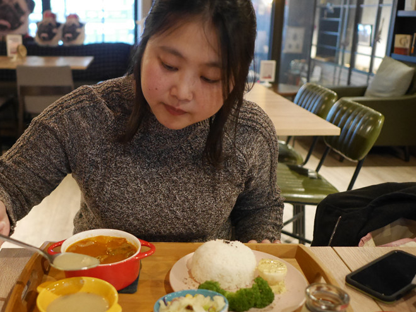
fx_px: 493
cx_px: 142
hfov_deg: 45.2
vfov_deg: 35.1
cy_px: 163
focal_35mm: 41
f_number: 1.7
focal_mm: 15
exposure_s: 1/60
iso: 2000
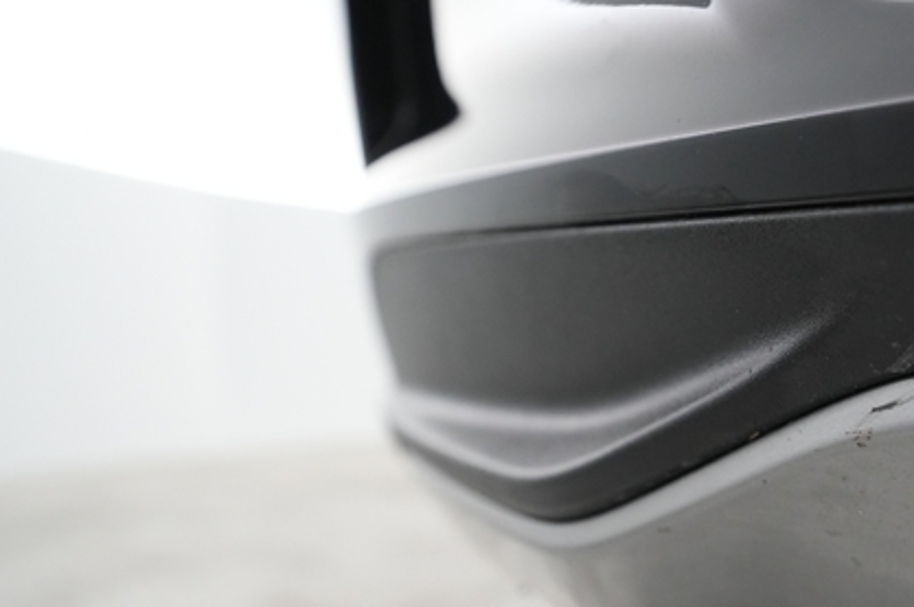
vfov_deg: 30.6
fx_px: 1090
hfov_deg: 44.2
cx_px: 666
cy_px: 456
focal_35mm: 43
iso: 5000
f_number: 4.5
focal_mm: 28
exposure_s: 1/100
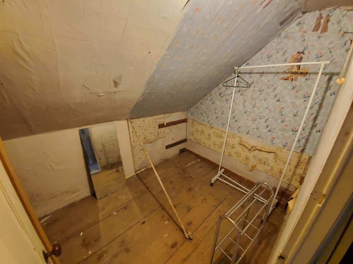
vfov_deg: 89.9
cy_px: 132
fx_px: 133
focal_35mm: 13
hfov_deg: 106.2
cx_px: 176
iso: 400
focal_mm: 1.8
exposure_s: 1/29
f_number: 2.2
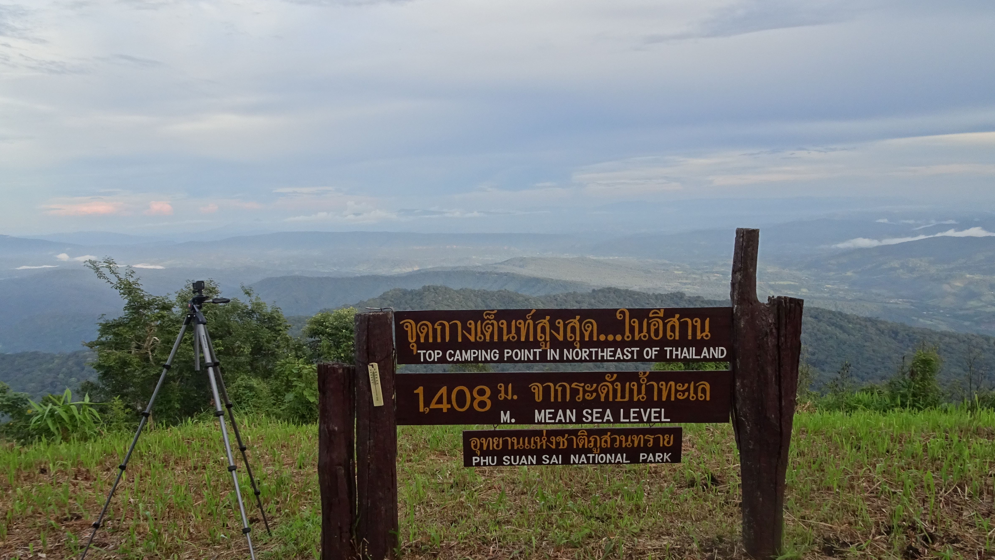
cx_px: 496
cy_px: 307
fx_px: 712
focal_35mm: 27
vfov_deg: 42.8
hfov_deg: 69.9
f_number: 3.5
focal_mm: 4.1
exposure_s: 1/100
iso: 80
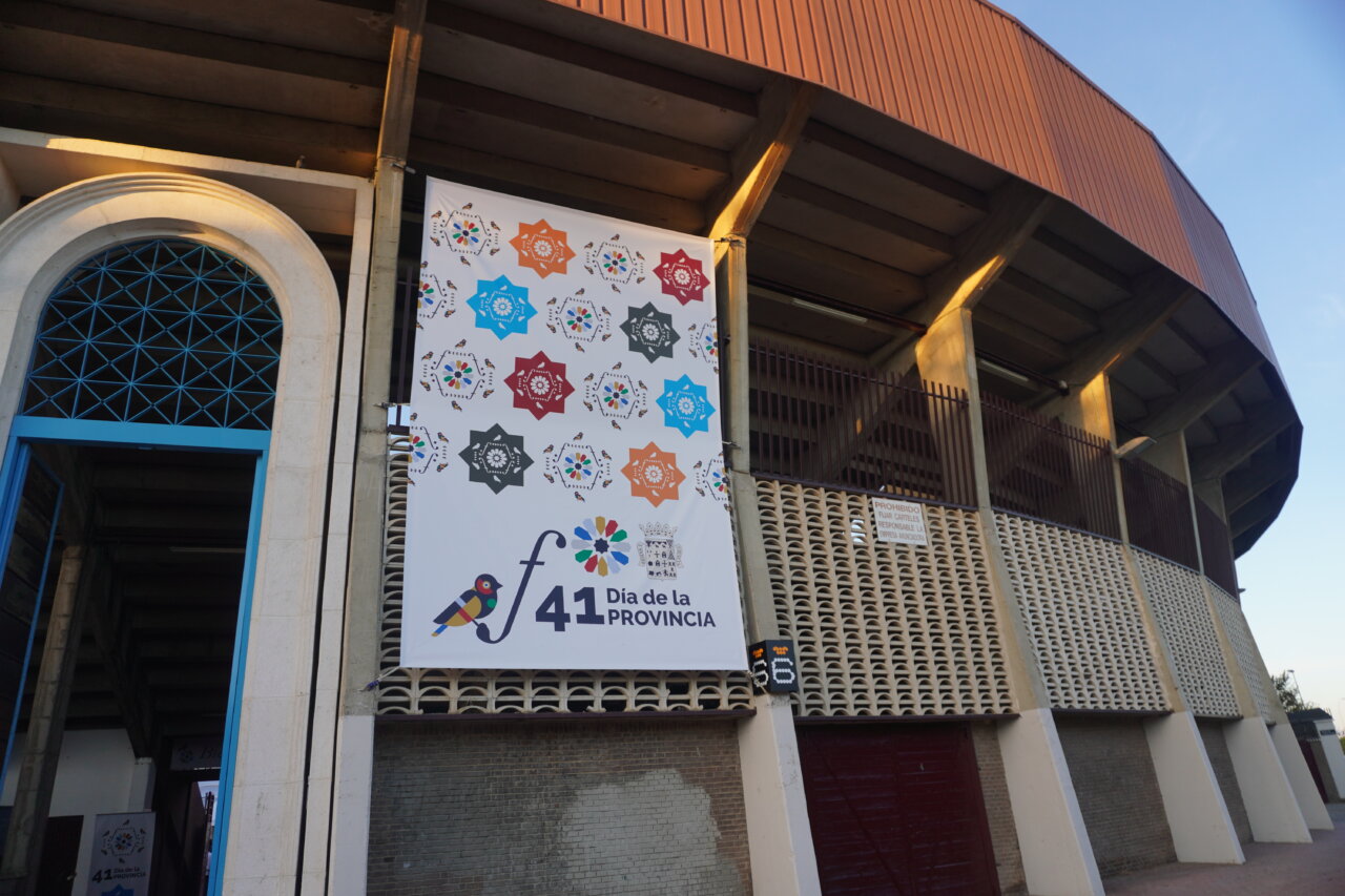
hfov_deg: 73.8
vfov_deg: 53.1
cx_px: 672
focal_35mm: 24
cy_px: 448
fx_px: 896
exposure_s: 1/160
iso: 125
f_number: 4
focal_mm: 16
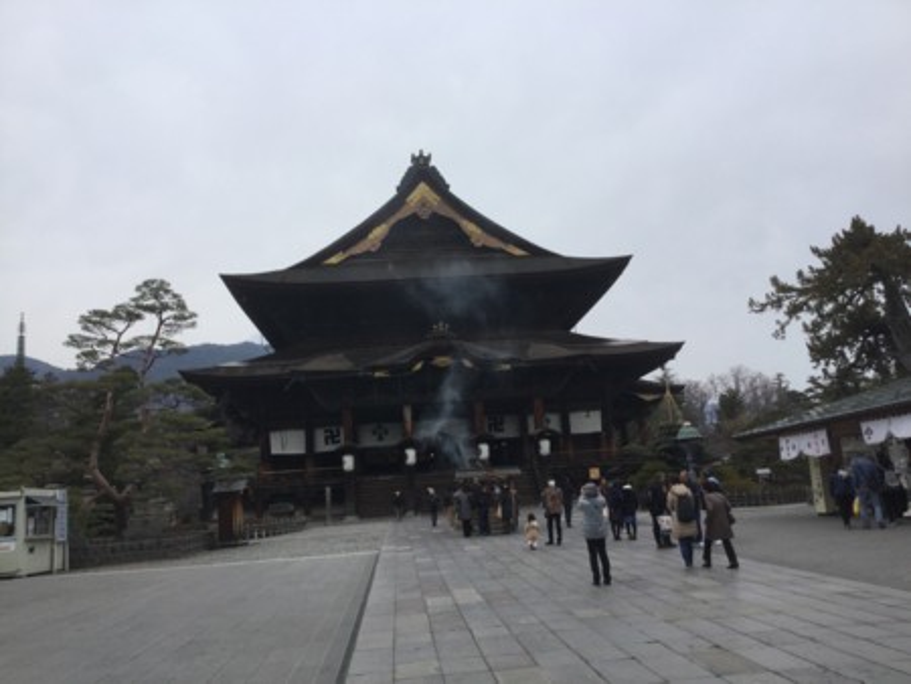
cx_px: 456
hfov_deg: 58.3
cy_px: 342
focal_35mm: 31
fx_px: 816
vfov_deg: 45.5
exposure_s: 1/981
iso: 25
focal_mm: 3.3
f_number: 2.4
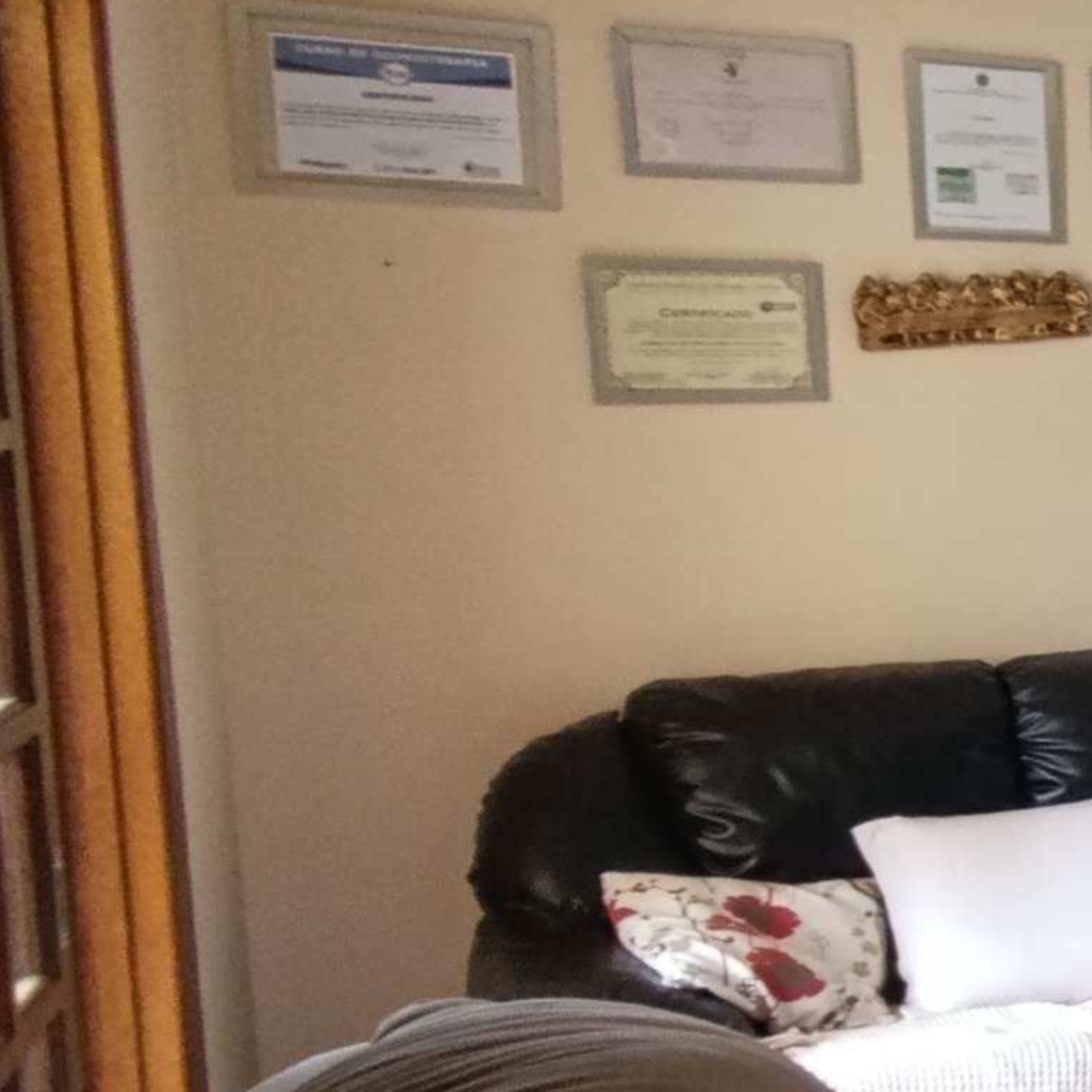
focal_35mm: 60
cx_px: 2161
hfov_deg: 18.7
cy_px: 608
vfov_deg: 28.6
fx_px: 2141
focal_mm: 1.65
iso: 200
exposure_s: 1/60
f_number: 2.2
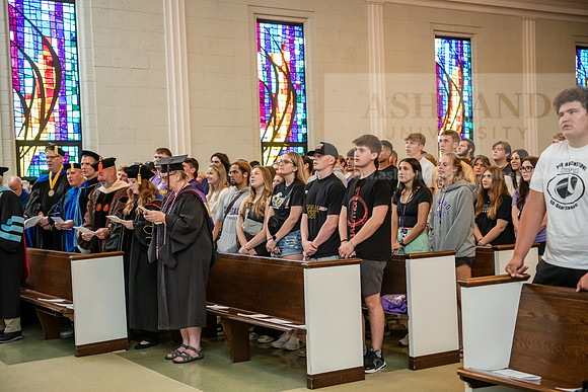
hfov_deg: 38.2
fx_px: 849
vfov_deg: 26.0
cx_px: 294
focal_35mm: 52
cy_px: 196
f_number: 3.2
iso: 3200
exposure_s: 1/200
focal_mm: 52
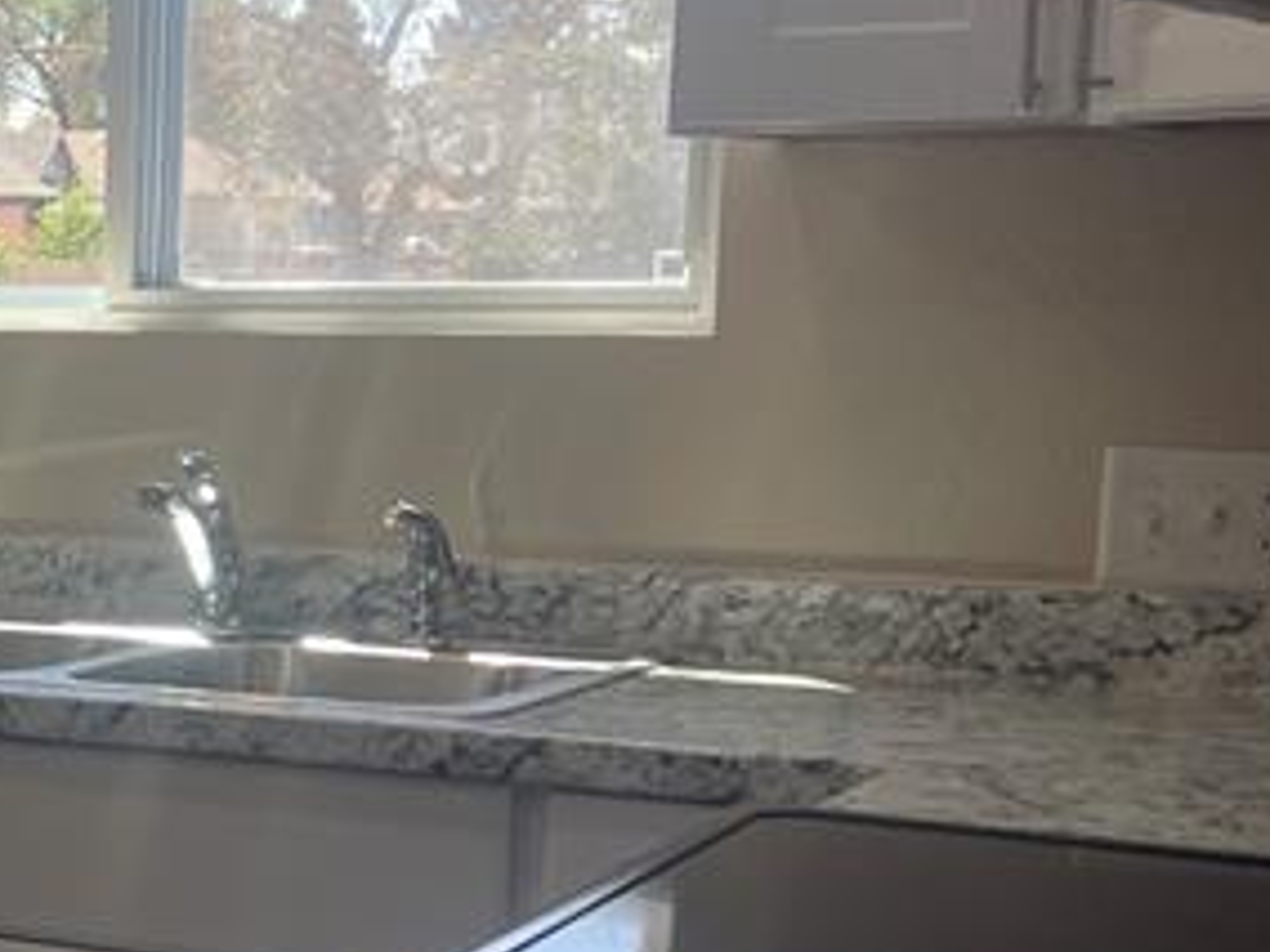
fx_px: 3302
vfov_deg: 16.4
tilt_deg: -7.1
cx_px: -890
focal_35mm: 90
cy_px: 659
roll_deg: +0.5
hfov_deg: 18.1
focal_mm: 5.1
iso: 32
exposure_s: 1/173
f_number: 1.6
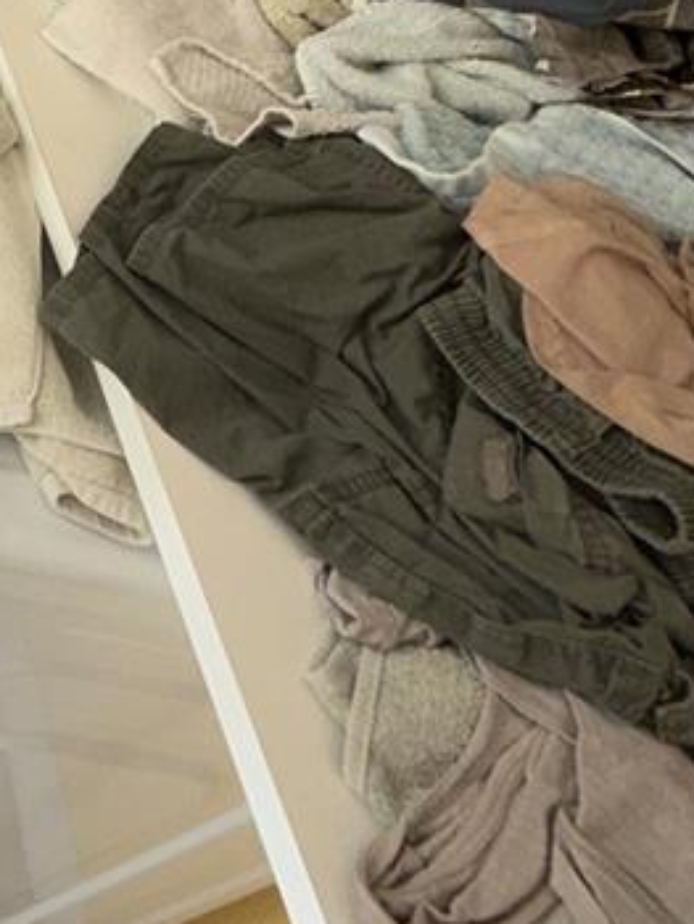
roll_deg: -28.2
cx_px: -383
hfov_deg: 23.4
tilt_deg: -28.5
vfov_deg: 31.5
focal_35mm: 48
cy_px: -248
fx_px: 1282
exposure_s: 1/122
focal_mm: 2.22
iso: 32
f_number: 2.2
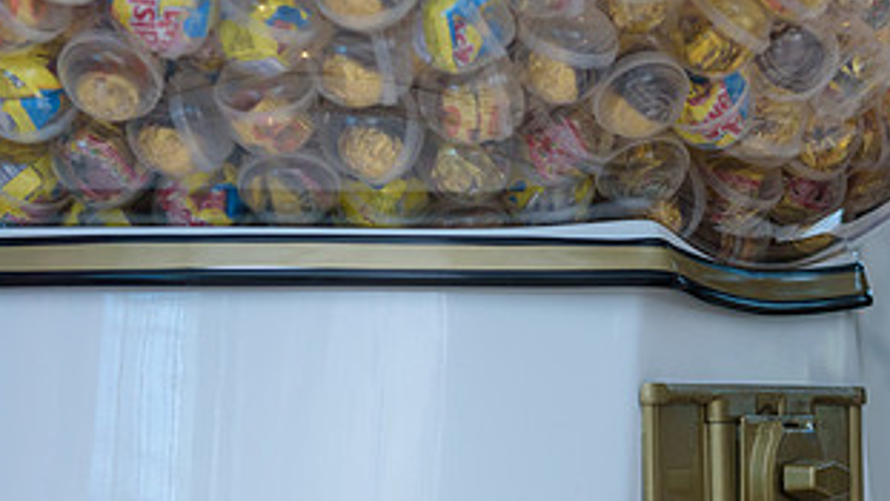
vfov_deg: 8.8
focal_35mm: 137
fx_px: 3233
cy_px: 482
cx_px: 810
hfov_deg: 15.5
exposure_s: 1/320
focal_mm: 70
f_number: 3.2
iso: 800
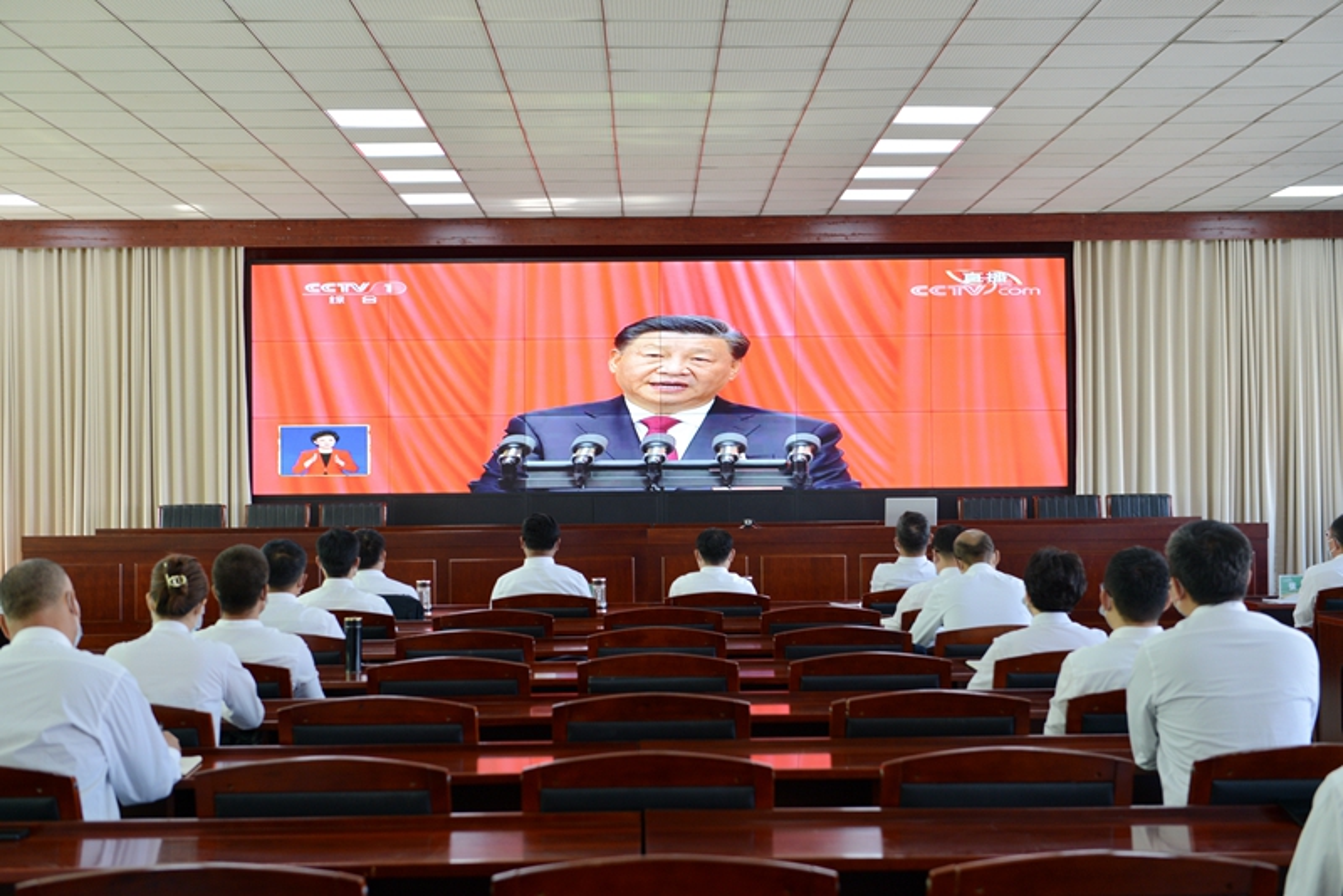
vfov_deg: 26.0
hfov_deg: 38.2
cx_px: 672
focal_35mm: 52
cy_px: 448
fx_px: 1940
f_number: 4.5
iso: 500
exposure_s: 1/80
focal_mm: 52
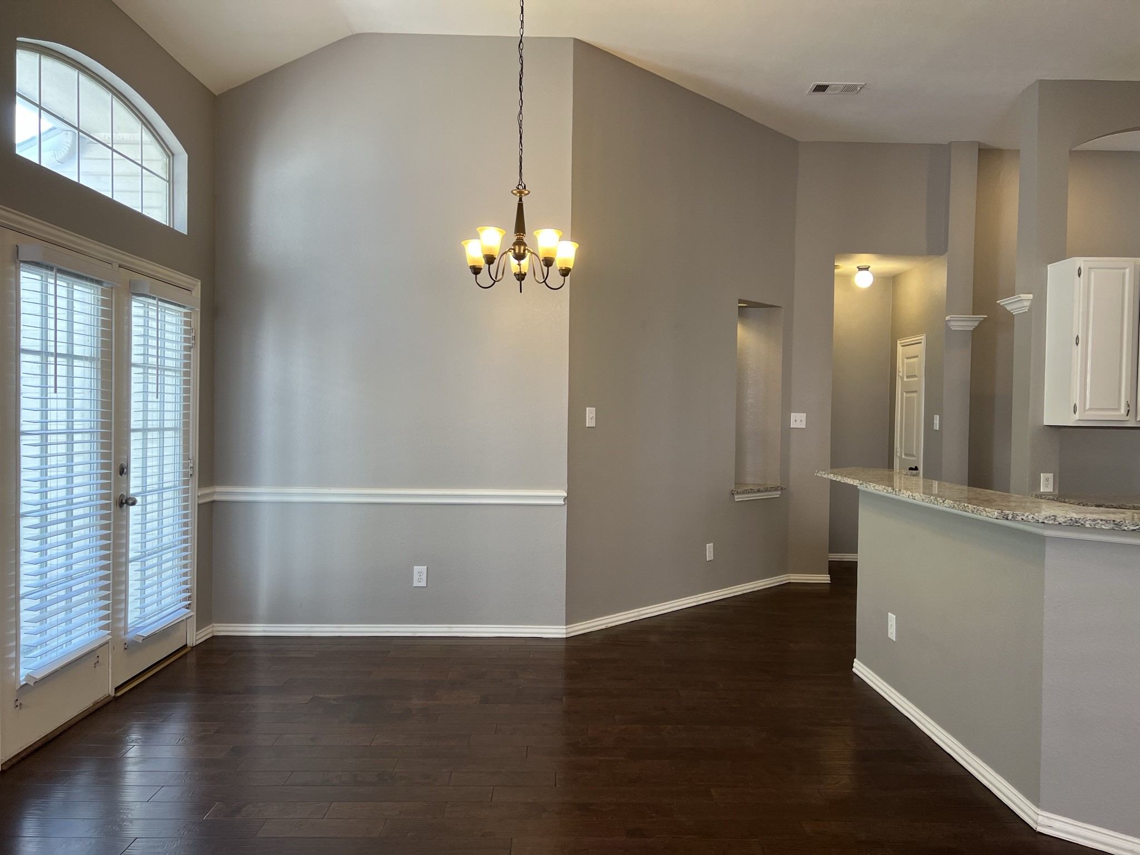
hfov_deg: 67.3
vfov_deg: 53.1
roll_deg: -0.9
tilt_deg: -1.4
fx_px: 856
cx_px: 570
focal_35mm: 26
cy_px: 428
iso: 64
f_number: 1.5
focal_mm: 5.7
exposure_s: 1/120
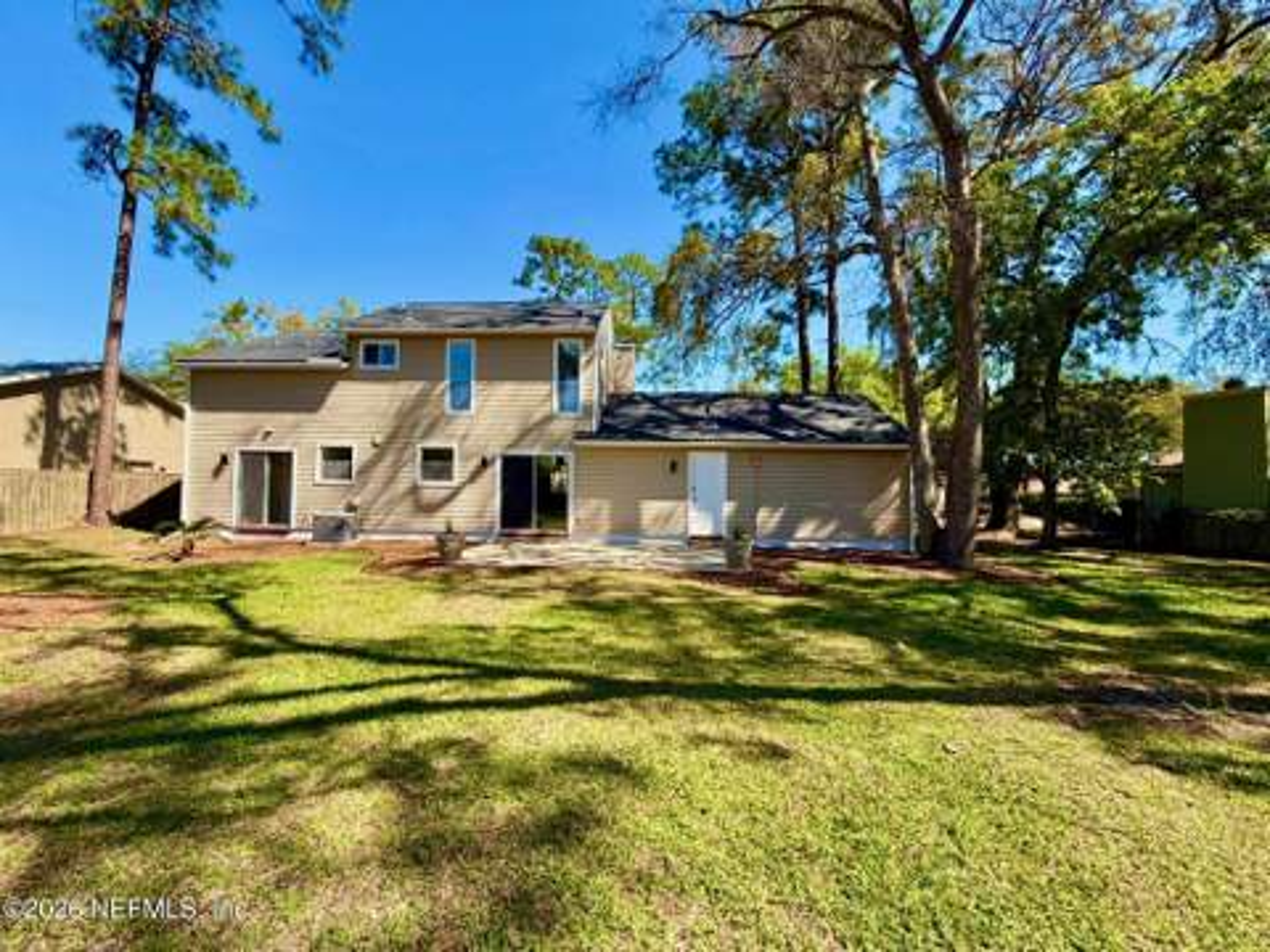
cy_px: 476
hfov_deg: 102.1
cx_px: 635
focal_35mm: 14
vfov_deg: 85.7
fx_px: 514
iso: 40
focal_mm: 2.22
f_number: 2.2
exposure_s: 1/751
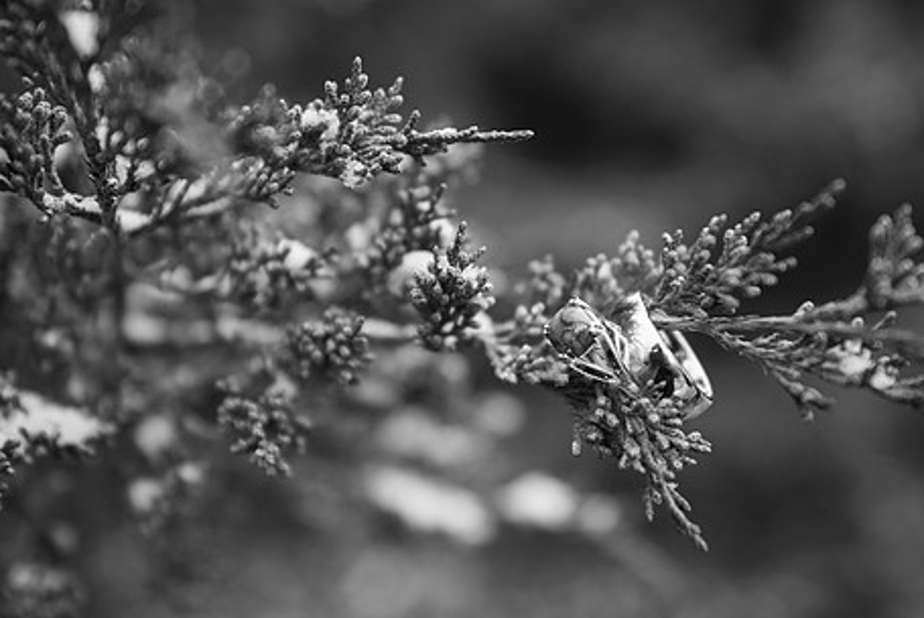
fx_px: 1310
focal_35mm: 51
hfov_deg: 38.9
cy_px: 294
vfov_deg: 26.5
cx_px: 455
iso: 250
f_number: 2.8
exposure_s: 1/500
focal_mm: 40
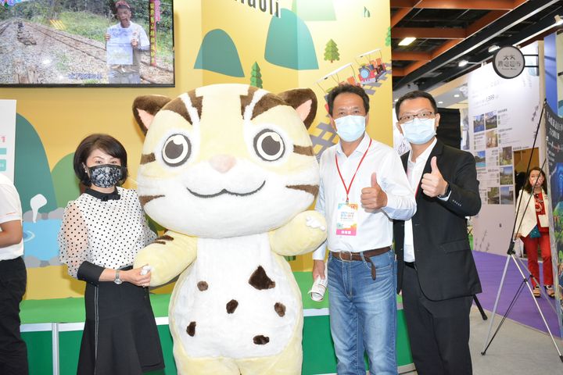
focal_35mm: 36
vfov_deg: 36.9
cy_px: 188
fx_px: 563
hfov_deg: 53.1
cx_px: 282
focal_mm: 24
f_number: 6.3
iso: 1600
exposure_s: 1/100
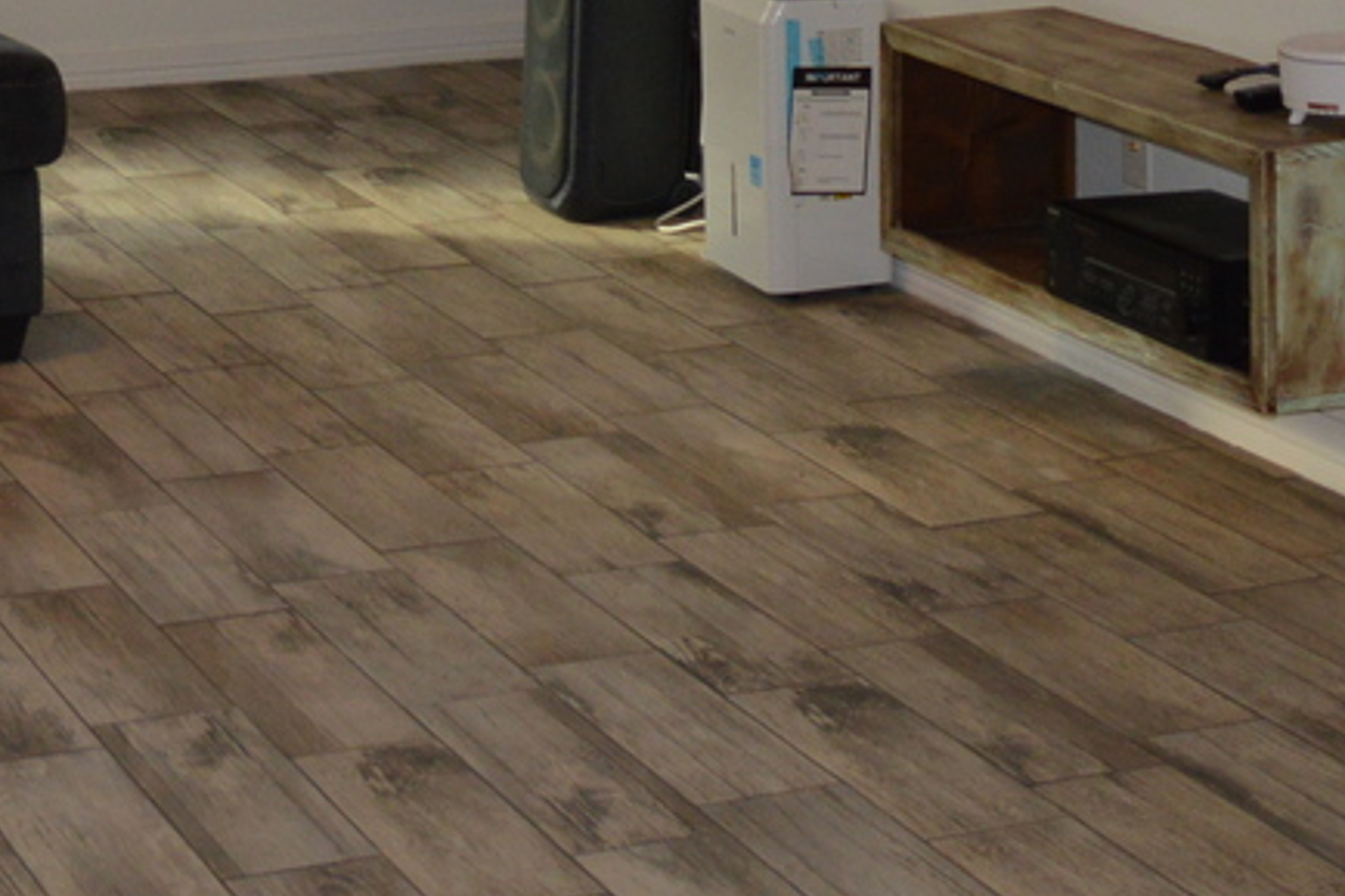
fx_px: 3772
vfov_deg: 12.5
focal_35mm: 101
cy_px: -645
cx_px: 490
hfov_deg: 20.2
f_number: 4
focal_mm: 18
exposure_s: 1/60
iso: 400
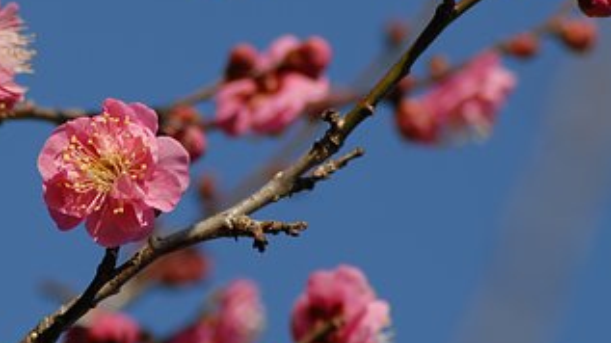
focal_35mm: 687
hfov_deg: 3.1
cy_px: 117
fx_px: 11126
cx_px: 154
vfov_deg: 1.8
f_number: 8
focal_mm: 270
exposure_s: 1/250
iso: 100
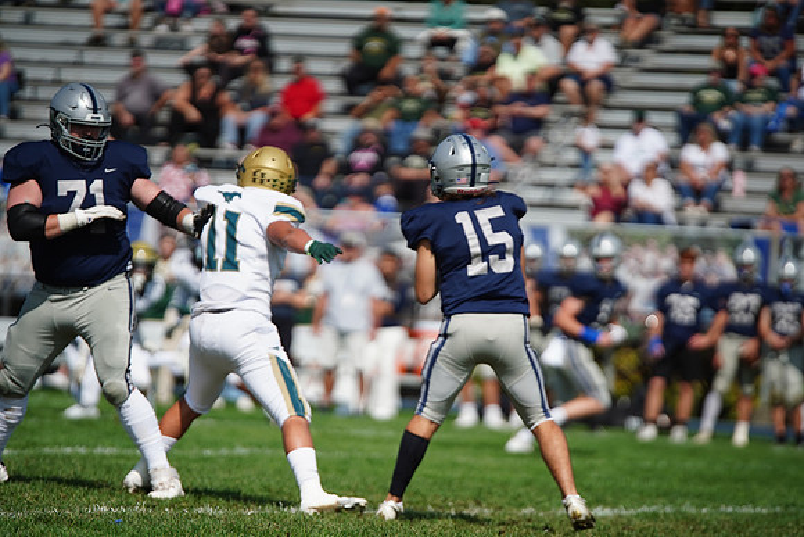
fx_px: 6701
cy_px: 268
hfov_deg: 6.9
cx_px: 402
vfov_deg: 4.6
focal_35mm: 300
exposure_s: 1/8000
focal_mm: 300
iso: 400
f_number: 2.8
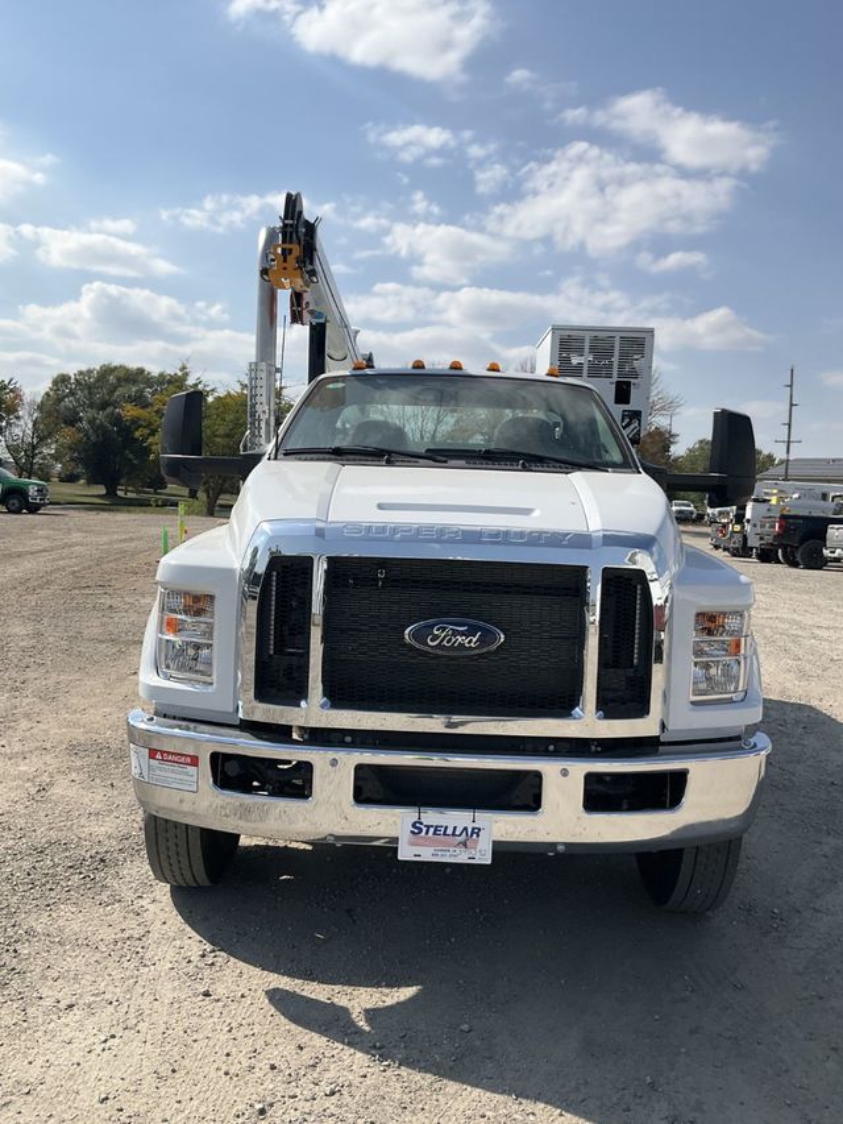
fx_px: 941
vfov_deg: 61.7
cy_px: 562
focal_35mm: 29
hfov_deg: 48.2
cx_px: 422
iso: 25
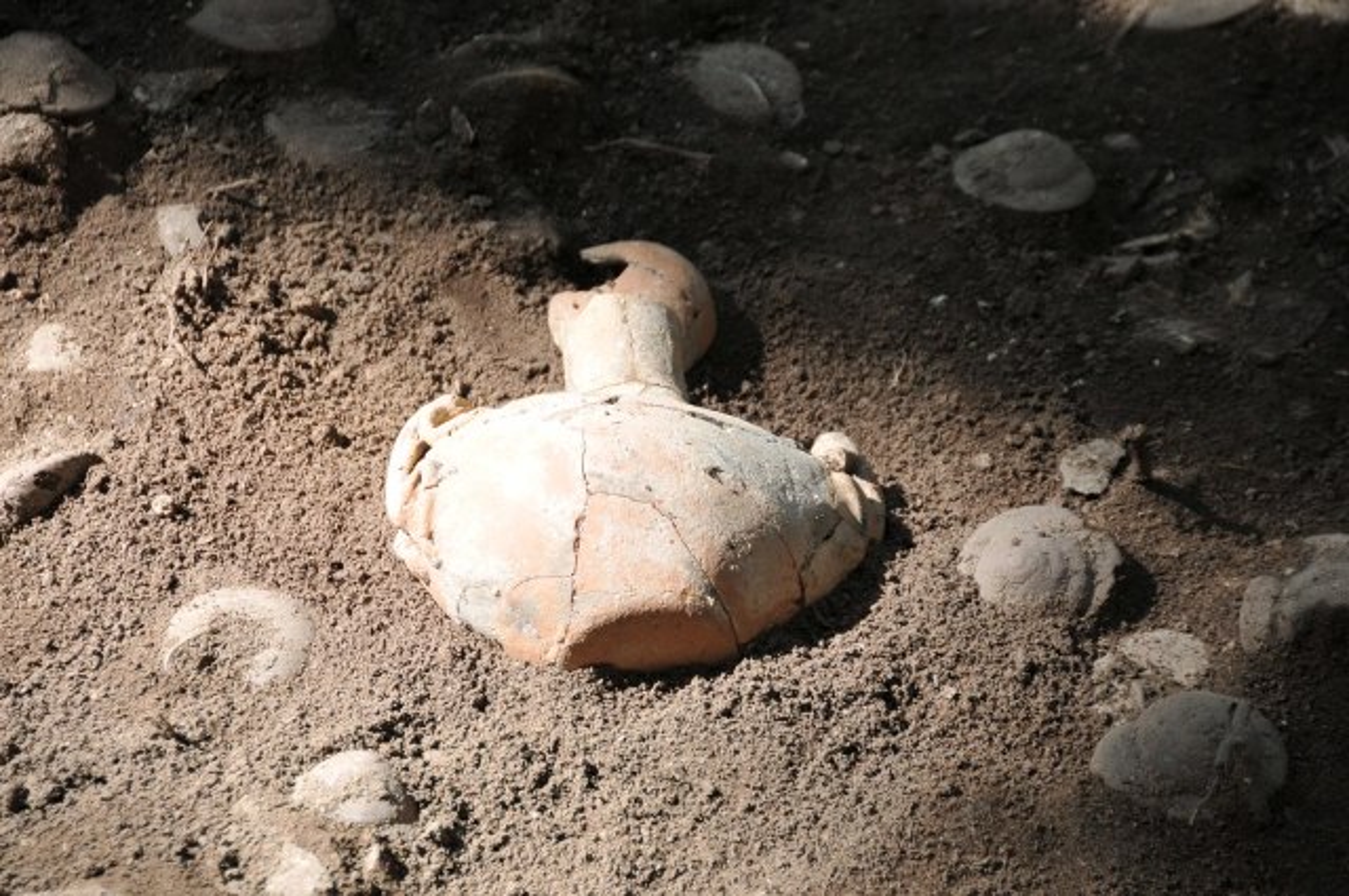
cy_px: 448
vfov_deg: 4.6
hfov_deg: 6.9
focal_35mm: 300
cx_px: 674
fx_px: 11227
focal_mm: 200
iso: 200
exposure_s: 1/250
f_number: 7.1
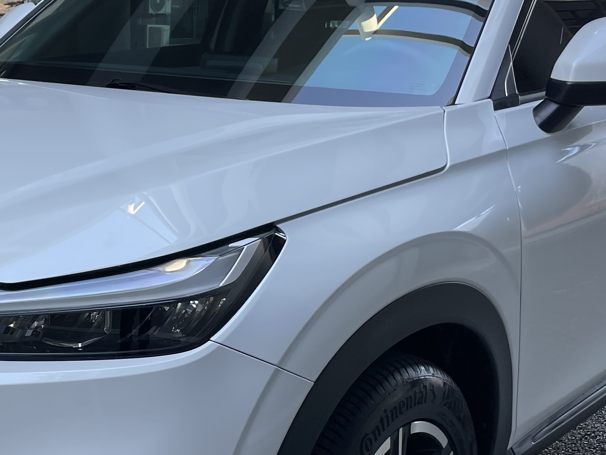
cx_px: 212
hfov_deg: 29.6
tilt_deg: -14.8
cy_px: 317
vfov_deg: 22.5
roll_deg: -1.2
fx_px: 1138
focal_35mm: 65
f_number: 1.6
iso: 40
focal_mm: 4.2
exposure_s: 1/121
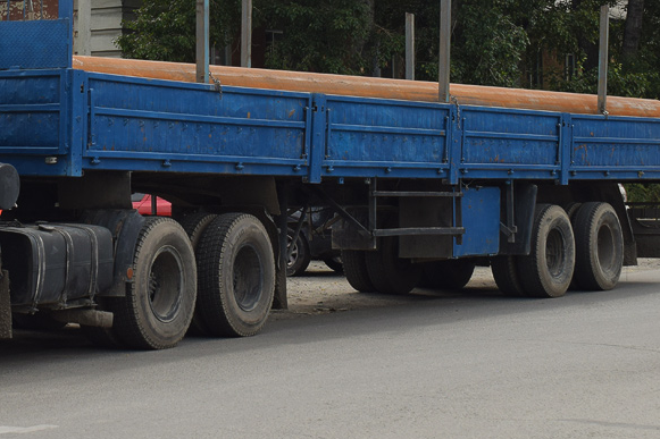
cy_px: 45
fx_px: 1704
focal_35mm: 93
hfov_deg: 21.5
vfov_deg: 14.5
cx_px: 81
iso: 200
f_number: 6.3
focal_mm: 30
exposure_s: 1/500
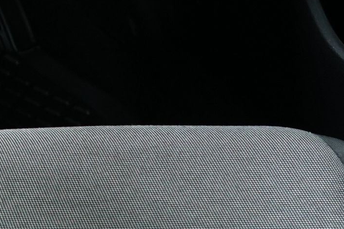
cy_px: -271
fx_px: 1280
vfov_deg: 9.4
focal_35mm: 134
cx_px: -473
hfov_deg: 12.3
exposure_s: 1/20
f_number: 4.5
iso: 800
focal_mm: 24
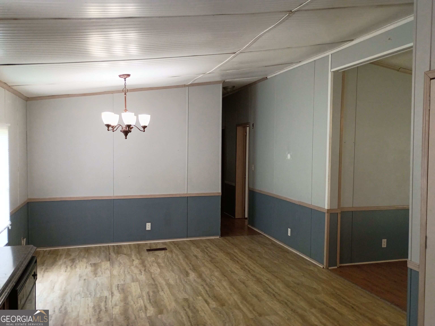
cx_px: 218
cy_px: 163
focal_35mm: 29
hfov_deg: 61.7
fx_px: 364
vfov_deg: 48.2
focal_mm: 4.27
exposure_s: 1/60
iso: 464
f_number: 1.8
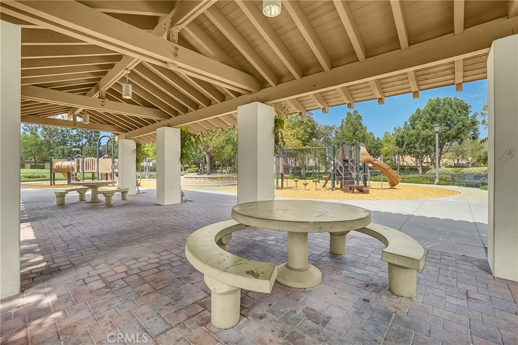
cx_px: 259
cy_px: 172
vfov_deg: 77.3
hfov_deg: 100.4
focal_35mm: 15
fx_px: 216
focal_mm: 10
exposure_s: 1/800
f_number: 10
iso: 1250
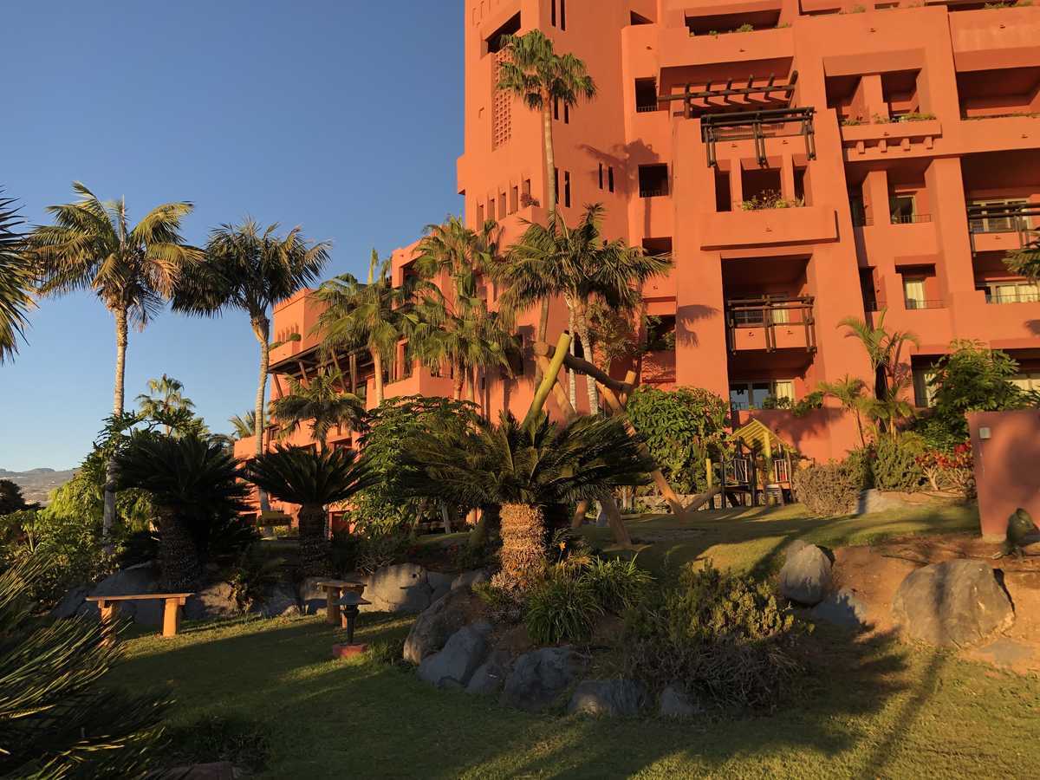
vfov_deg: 49.7
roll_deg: -0.4
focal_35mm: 28
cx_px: 520
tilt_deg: +9.8
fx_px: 841
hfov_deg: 63.4
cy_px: 390
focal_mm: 3.99
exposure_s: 1/500
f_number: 1.8
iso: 20
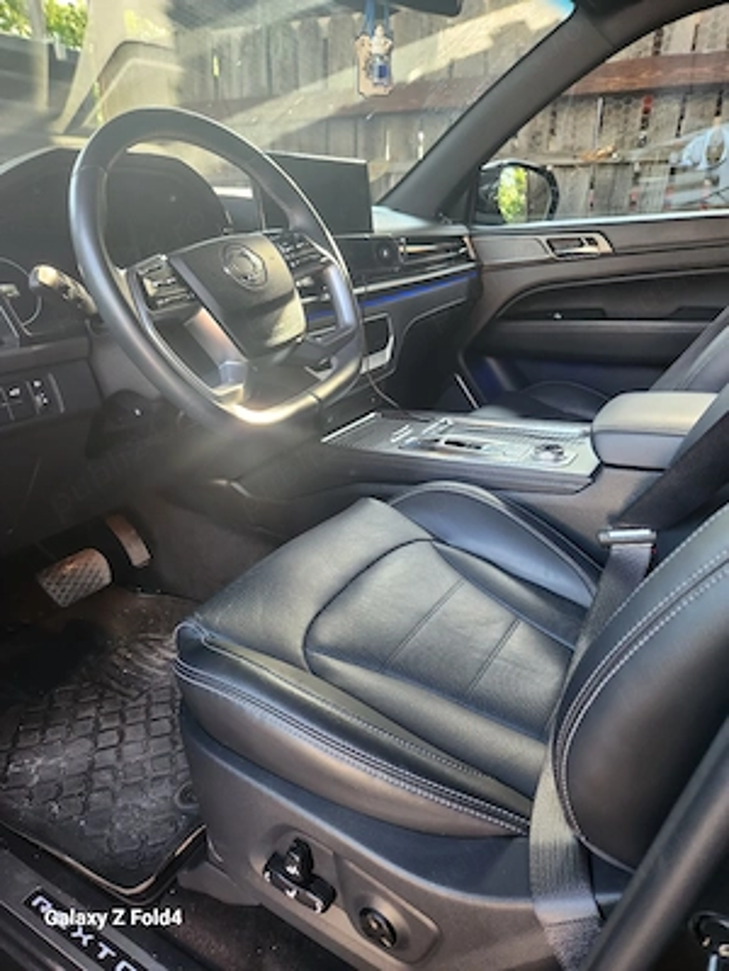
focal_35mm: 23
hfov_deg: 58.9
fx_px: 646
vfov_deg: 73.9
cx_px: 364
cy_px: 486
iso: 200
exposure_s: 1/101
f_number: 1.8
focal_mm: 5.4
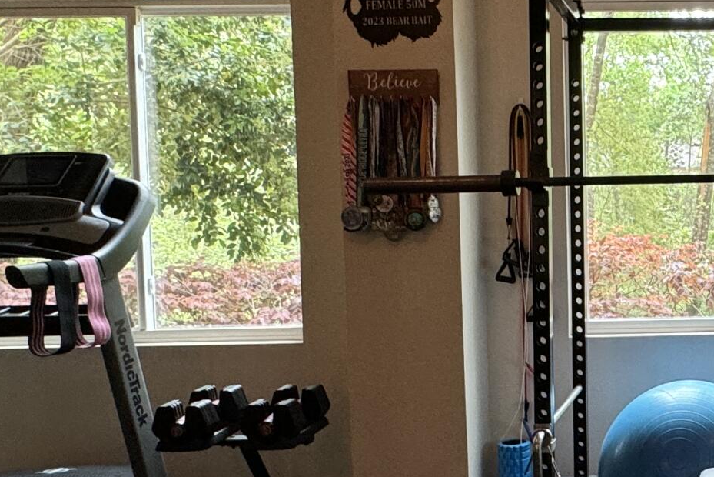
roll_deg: +0.9
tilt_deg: -2.1
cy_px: 242
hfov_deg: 36.5
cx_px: 755
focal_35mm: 47
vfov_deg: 28.7
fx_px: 932
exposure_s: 1/60
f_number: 2.2
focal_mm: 2.22
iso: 200
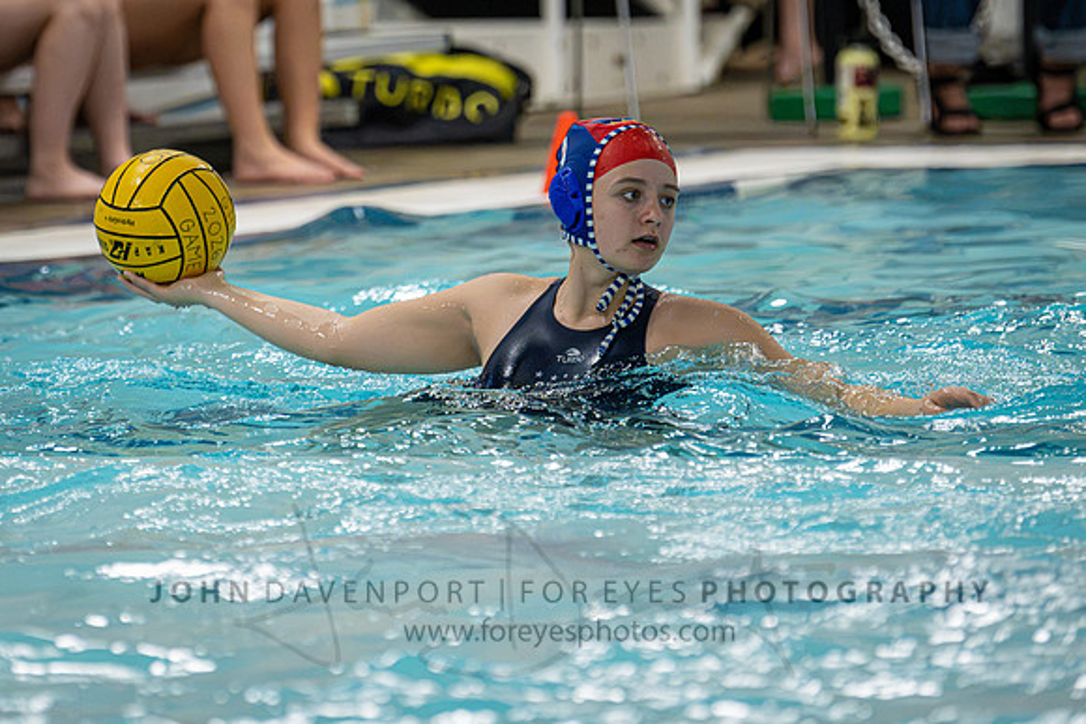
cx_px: 296
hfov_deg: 6.2
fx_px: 9976
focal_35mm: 331
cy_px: 179
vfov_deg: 4.2
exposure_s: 1/1000
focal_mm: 210
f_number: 4
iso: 9000
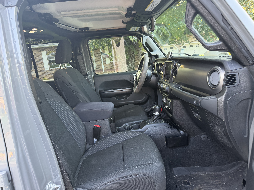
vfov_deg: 56.8
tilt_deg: -14.6
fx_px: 176
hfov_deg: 71.6
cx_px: 127
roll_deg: +6.2
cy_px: 95
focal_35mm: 24
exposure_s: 1/82
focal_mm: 6.76
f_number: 1.78
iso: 200
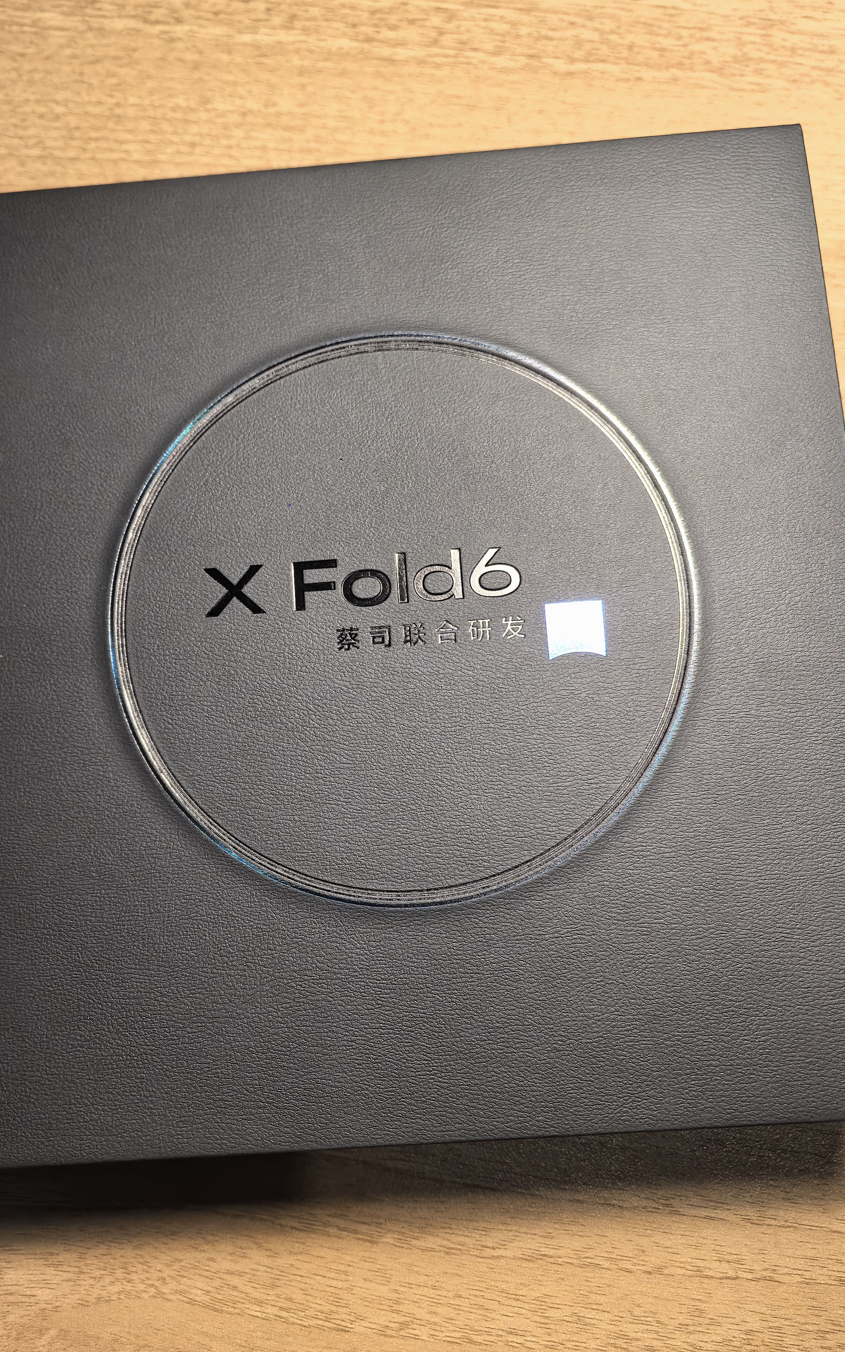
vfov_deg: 64.6
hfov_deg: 43.1
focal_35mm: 29
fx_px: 1069
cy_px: 679
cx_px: 386
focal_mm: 5.75
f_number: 2
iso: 200
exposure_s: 1/50
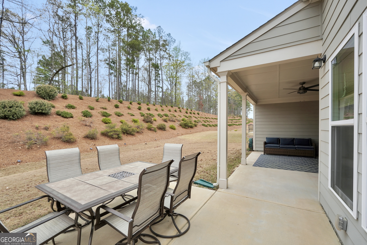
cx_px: 184
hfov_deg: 100.4
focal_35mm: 15
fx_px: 153
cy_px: 122
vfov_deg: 77.3
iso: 100
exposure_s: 1/200
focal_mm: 10
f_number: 4.5
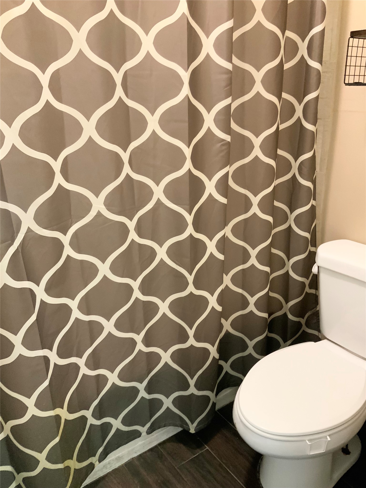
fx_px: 409
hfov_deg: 48.2
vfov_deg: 61.7
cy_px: 244
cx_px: 183
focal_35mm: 29
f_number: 1.8
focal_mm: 3
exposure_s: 1/30
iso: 250
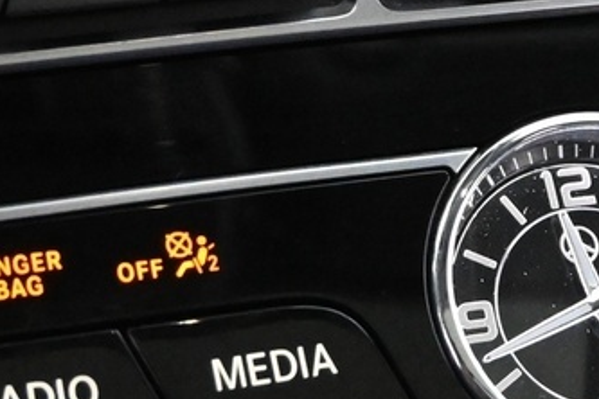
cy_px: 7
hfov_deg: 10.8
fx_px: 3161
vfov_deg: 7.2
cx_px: 496
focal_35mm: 190
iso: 6400
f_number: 4.5
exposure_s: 1/40
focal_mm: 26
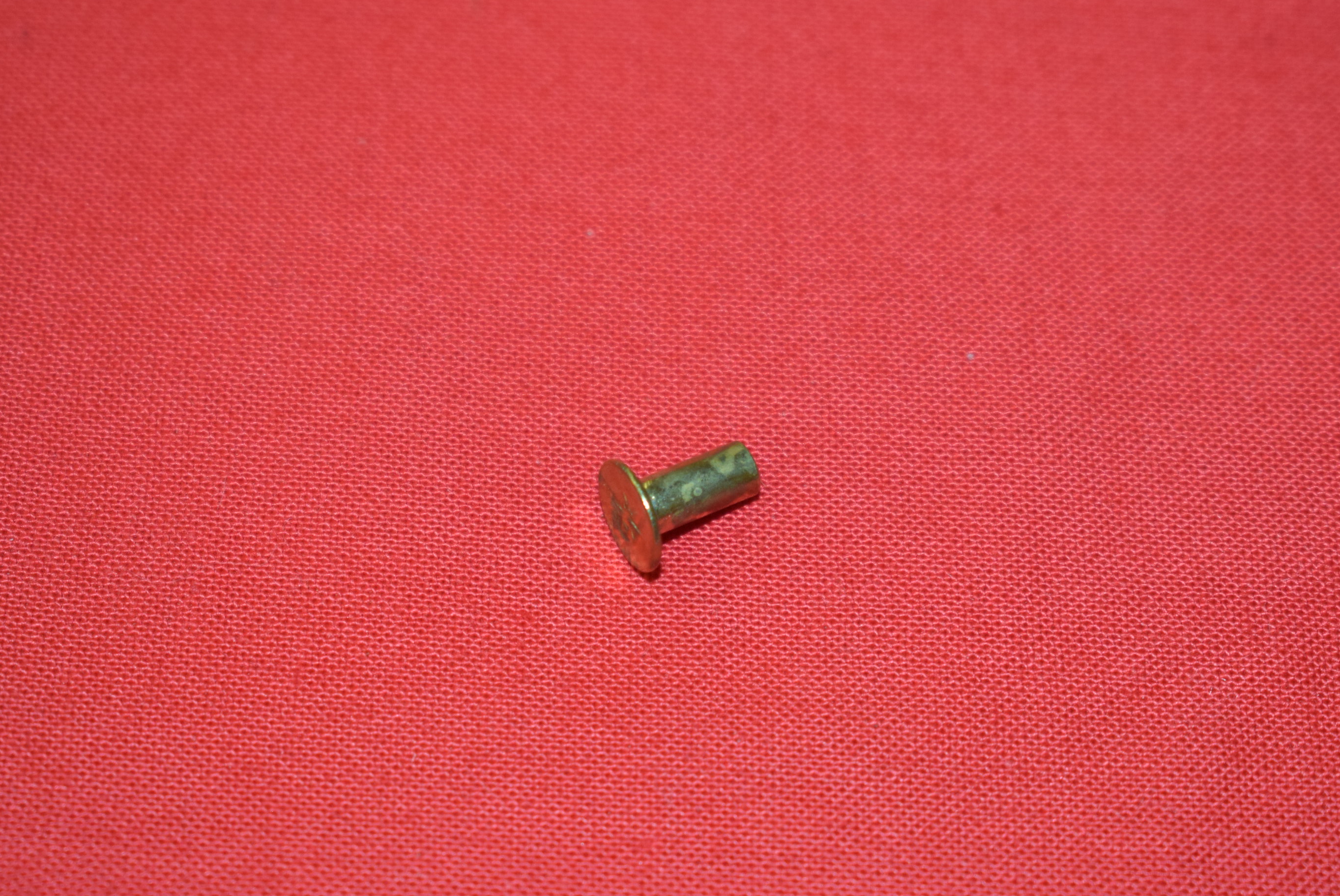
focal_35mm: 91
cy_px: 470
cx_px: 684
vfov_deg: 15.1
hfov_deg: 22.5
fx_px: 3373
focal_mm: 55
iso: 800
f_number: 5.6
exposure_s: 1/60
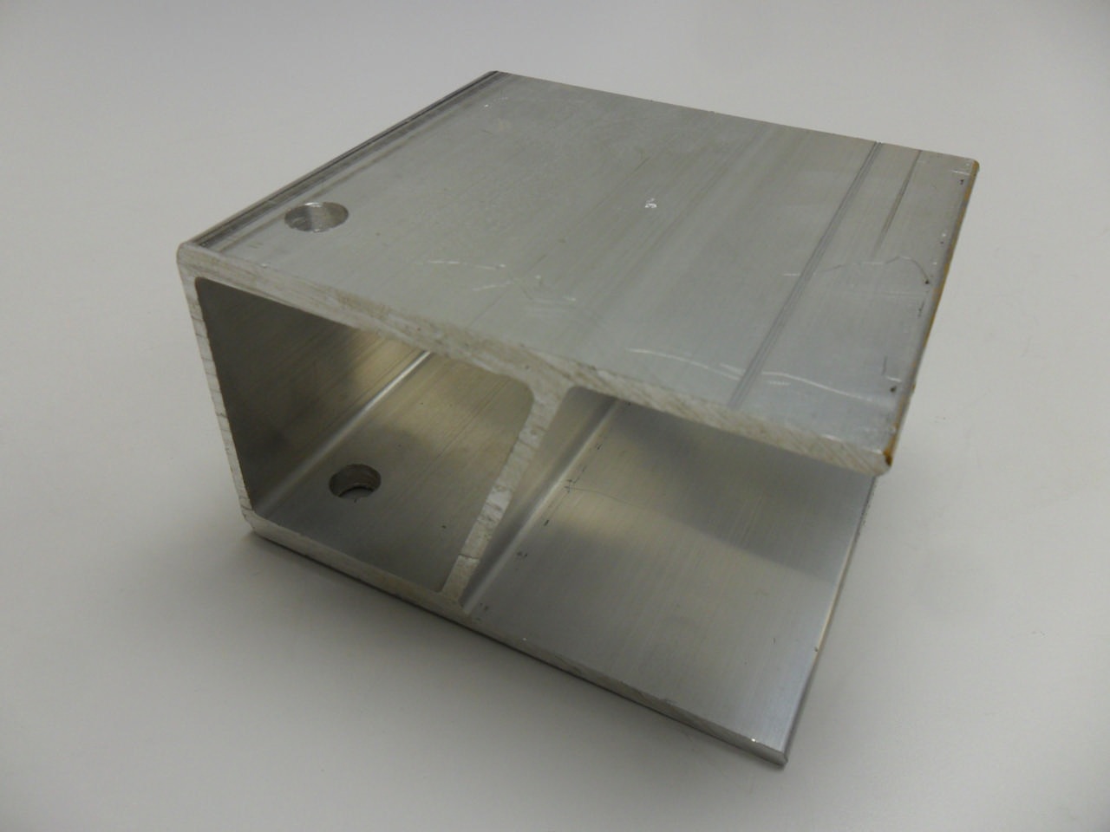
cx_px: 555
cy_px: 416
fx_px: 866
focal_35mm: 27
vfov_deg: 51.4
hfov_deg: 65.3
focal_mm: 4.9
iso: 100
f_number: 3.5
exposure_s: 1/45
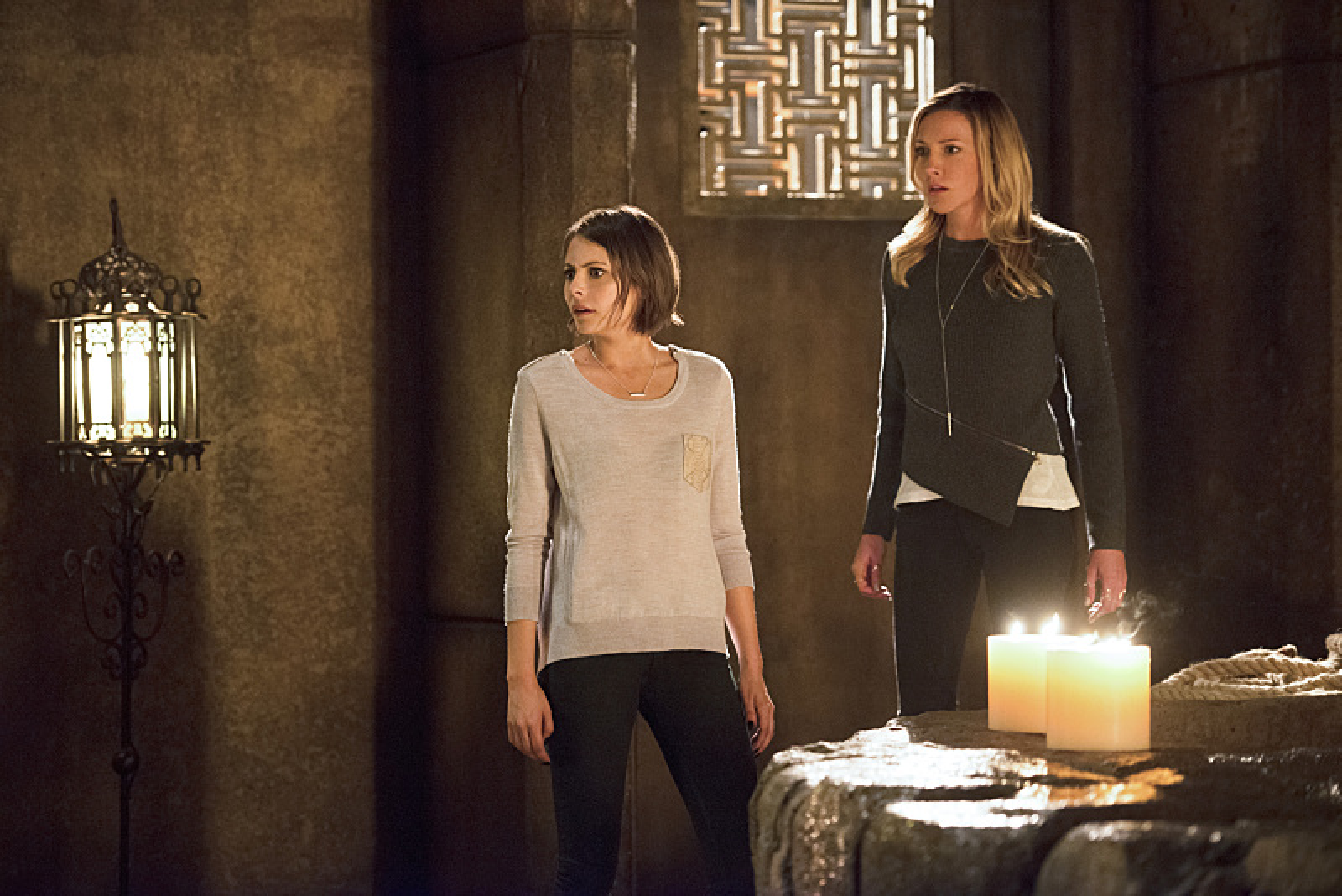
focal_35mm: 116
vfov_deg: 11.8
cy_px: 448
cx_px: 671
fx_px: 4326
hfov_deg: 17.6
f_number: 2.8
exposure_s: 1/60
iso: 6400
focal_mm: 116
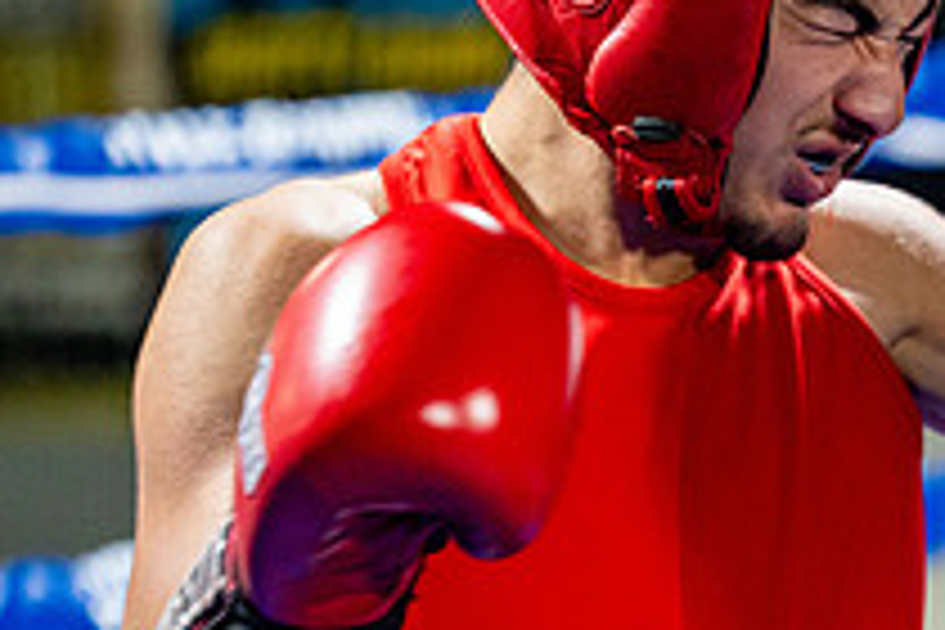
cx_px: 1188
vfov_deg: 3.3
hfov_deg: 5.0
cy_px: 704
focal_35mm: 414
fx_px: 10867
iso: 4000
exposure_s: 1/800
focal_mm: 150
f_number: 2
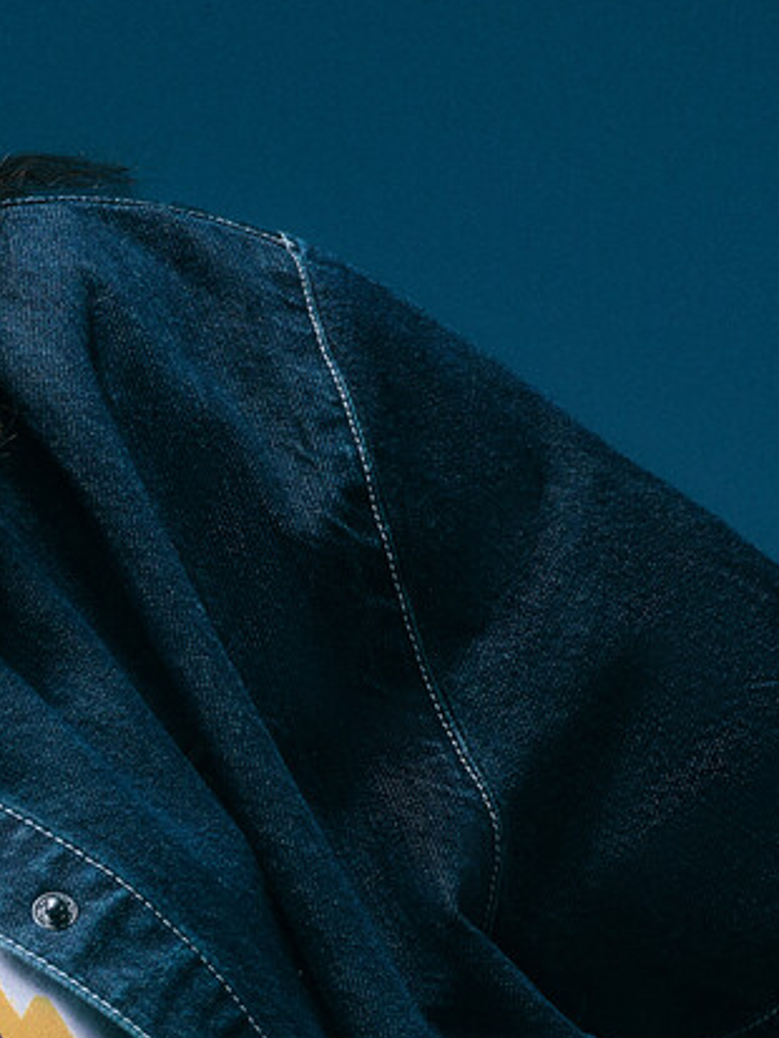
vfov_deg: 6.3
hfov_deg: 4.8
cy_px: 1795
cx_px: -309
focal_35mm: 310
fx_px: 9297
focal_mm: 81.2
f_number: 8
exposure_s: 1/125
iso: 250
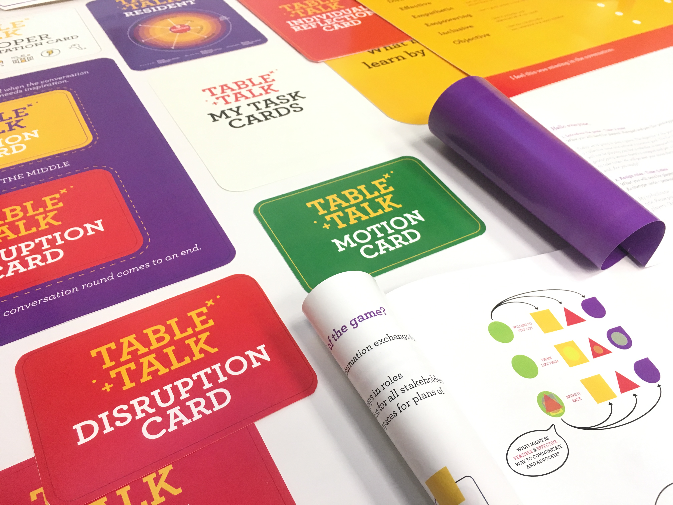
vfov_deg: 48.2
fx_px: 564
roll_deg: -2.7
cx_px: 336
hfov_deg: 61.7
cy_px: 252
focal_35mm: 29
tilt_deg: -44.3
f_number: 2.2
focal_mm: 4.15
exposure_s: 1/30
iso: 25
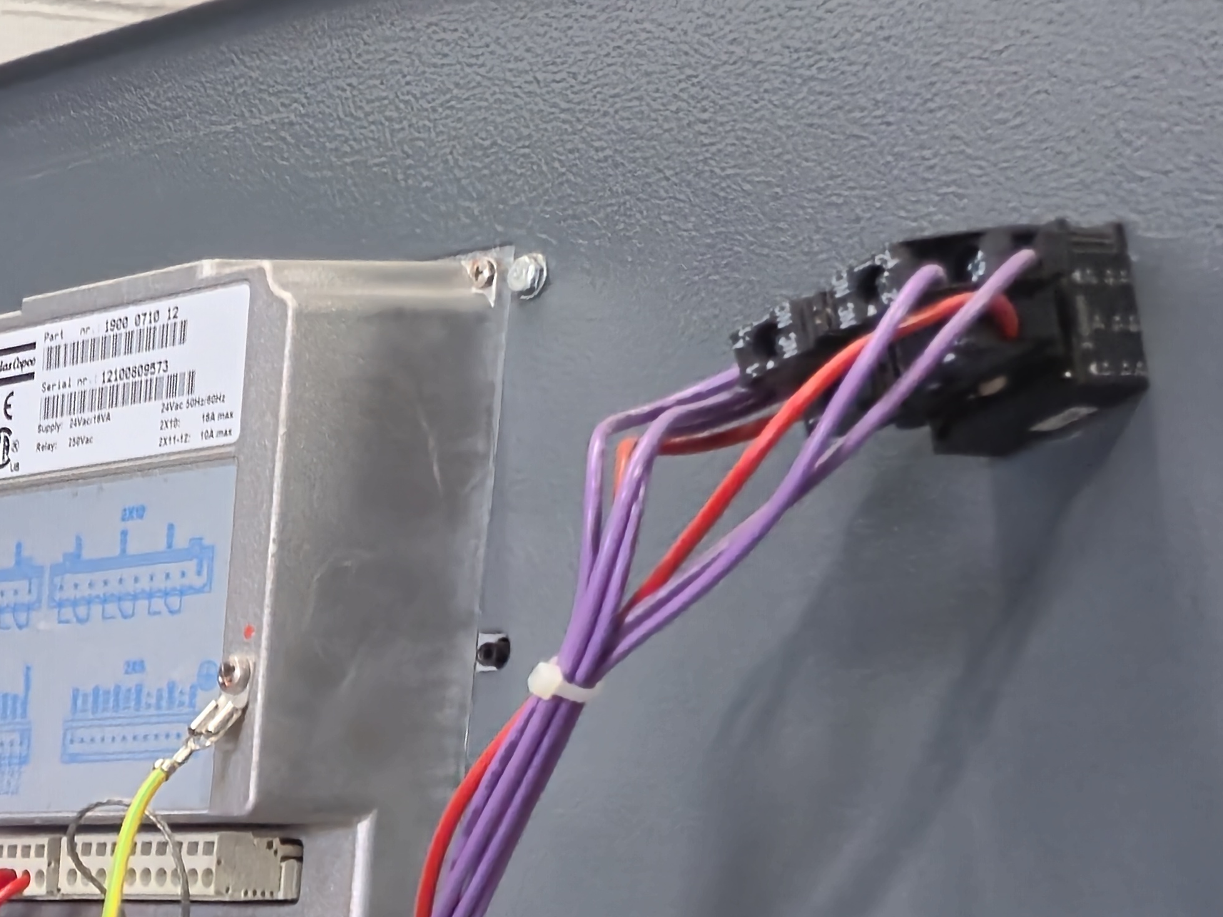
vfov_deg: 13.7
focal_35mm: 96
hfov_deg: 16.8
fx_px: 3392
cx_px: -1012
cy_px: 1683
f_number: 1.8
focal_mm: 5.4
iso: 200
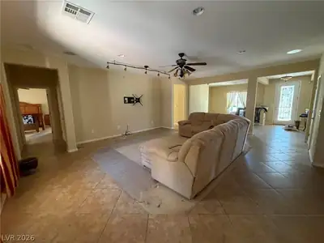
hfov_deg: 102.1
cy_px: 122
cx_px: 162
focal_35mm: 14
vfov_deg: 85.7
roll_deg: +1.1
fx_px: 131
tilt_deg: -7.7
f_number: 2.2
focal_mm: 2.22
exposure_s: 1/60
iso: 500
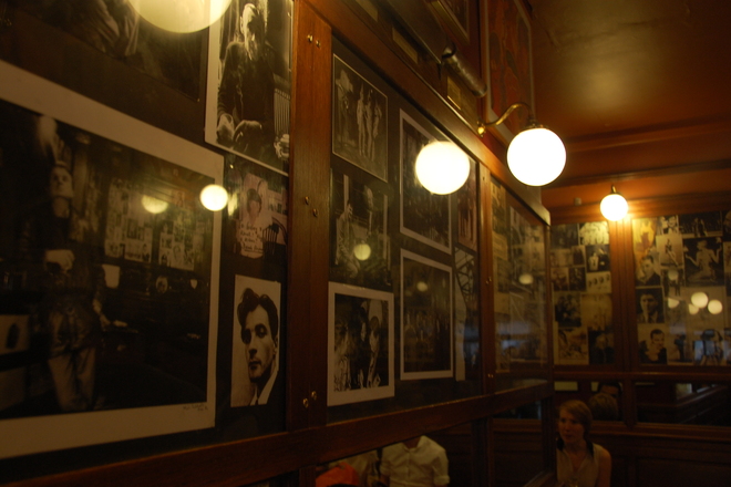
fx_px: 670
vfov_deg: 40.0
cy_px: 244
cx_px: 366
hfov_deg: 57.2
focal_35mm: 33
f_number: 5
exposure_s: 1/8
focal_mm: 22
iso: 400
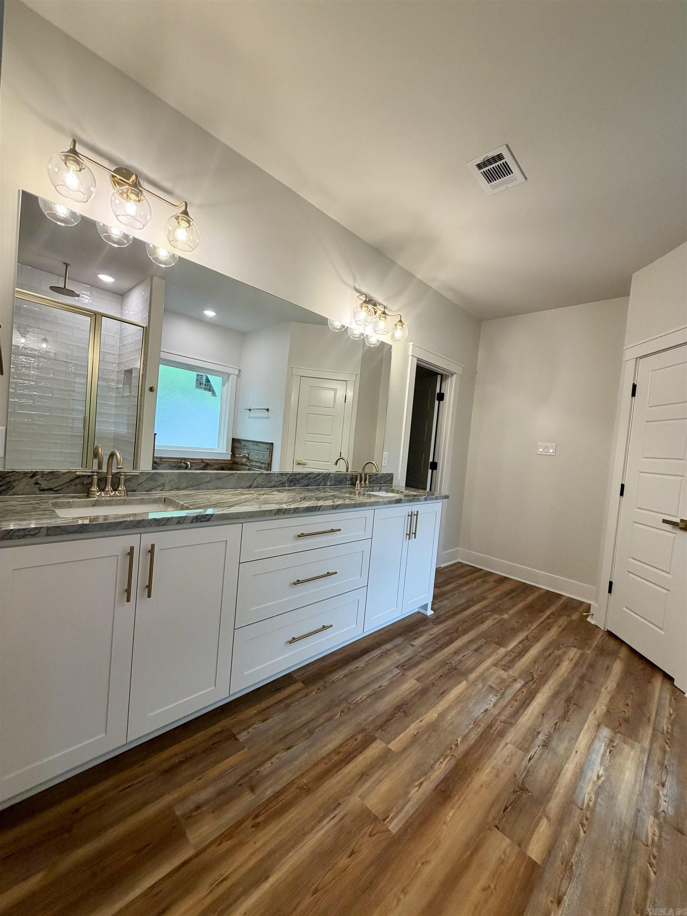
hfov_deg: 85.7
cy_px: 458
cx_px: 344
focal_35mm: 14
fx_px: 370
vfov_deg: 102.1
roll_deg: -5.4
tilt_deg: -2.2
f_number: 2.2
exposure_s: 1/120
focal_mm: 2.22
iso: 160
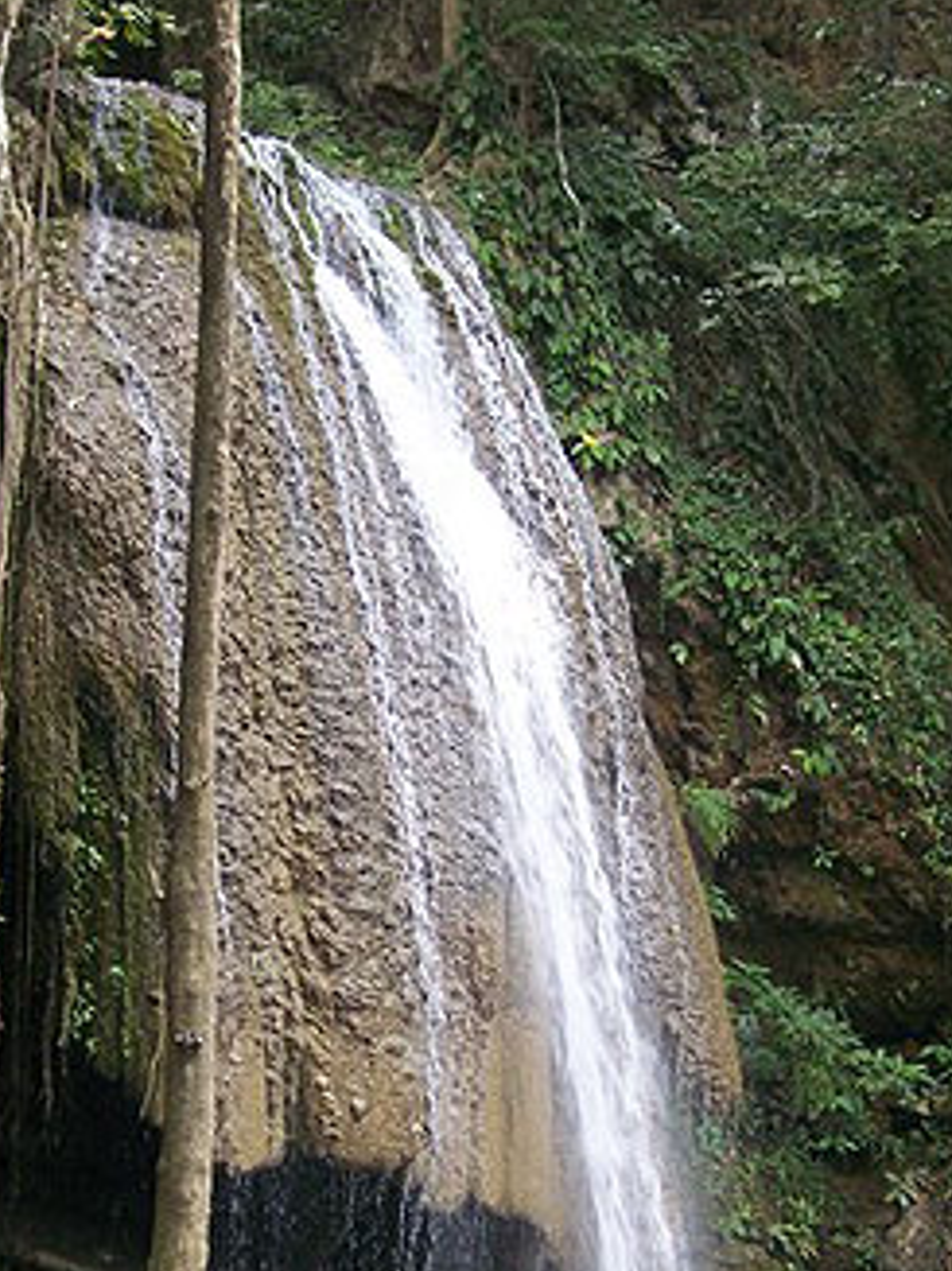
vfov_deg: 22.0
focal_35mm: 89
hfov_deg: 16.6
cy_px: 803
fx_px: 3266
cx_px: 513
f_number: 3.4
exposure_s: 1/80
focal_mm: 9.3
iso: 160
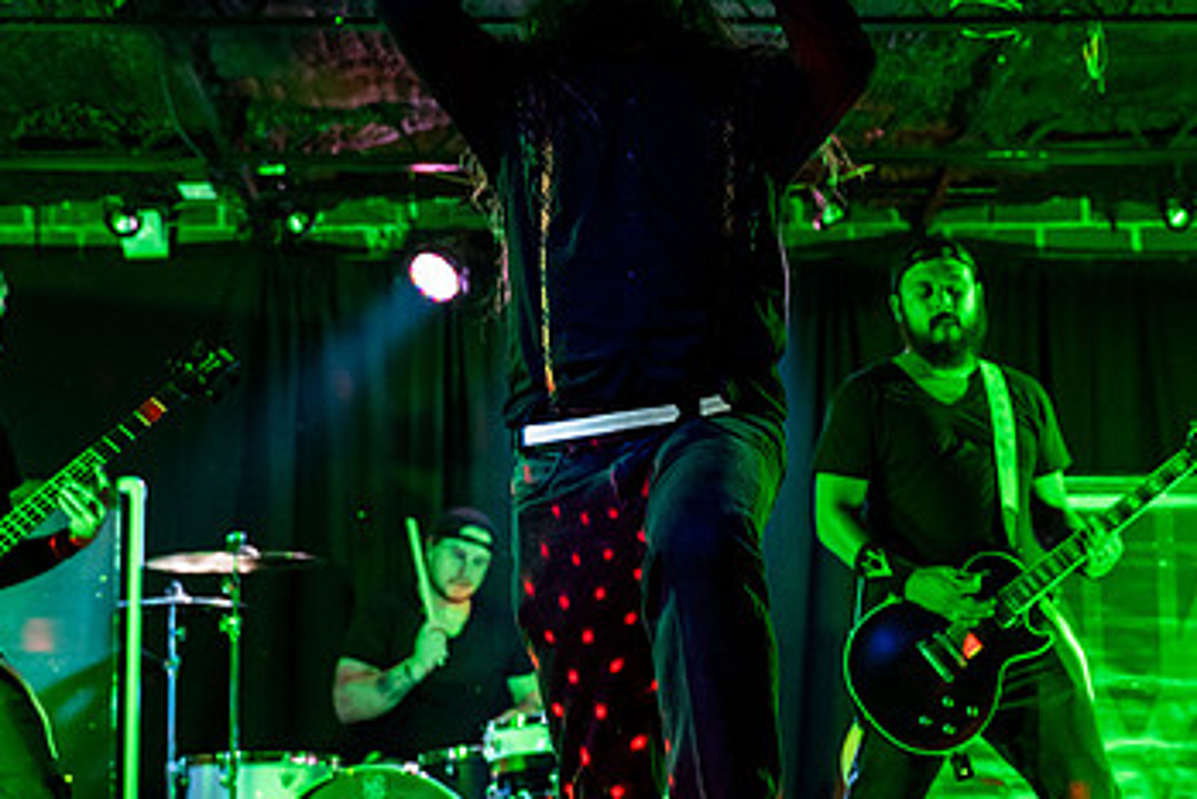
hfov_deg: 26.0
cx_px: 686
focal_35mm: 78
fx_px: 2594
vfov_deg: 17.5
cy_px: 410
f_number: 2.8
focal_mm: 47
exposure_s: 1/200
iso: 2500
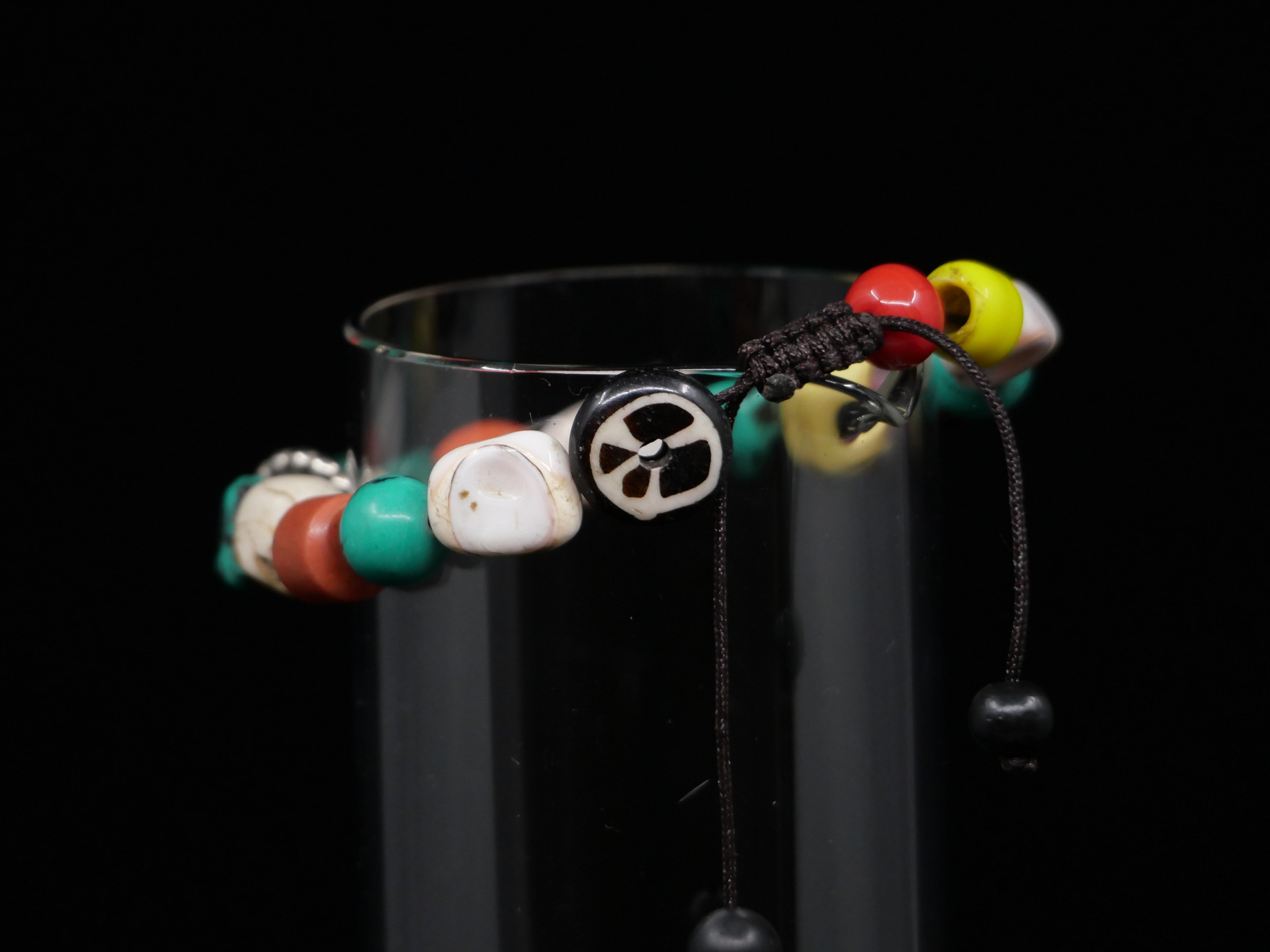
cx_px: 598
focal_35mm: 512
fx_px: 18784
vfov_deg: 2.9
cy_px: 446
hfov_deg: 3.9
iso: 1600
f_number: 6.4
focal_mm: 240
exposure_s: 1/500
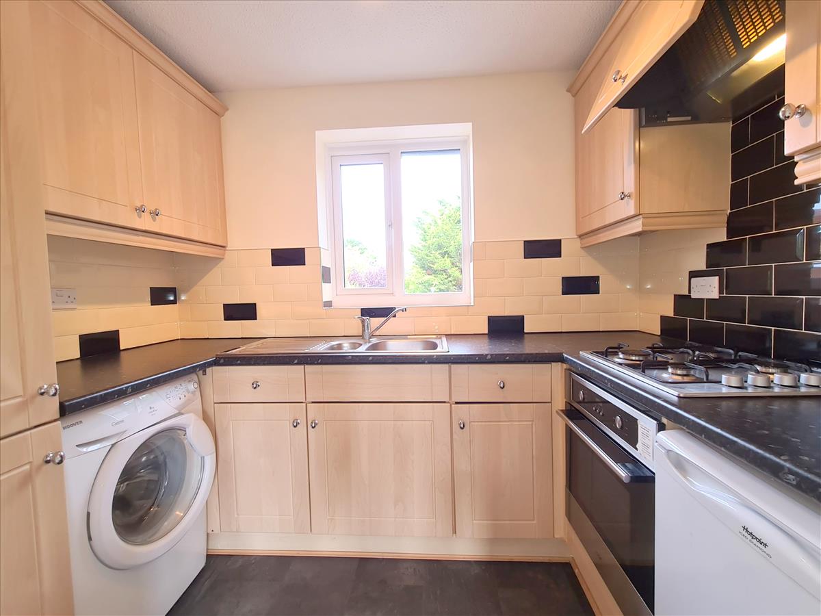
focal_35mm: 13
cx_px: 410
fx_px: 308
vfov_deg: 89.9
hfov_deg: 106.2
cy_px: 308
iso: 64
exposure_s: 1/50
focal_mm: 2.22
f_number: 2.2
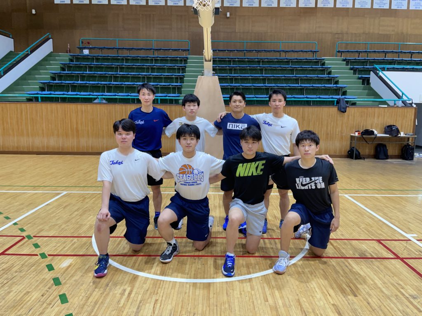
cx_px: 211
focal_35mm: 26
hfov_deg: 67.3
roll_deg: -0.8
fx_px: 317
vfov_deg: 53.1
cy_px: 158
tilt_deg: -8.5
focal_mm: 5.1
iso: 200
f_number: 1.6
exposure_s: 1/50
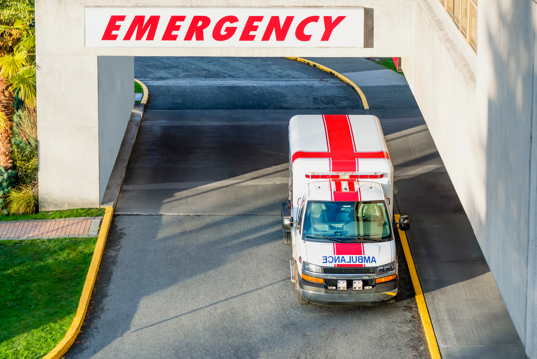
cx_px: 268
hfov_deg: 19.5
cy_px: 180
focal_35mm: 105
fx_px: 1567
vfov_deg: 13.1
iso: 125
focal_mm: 105
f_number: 5
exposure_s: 1/400
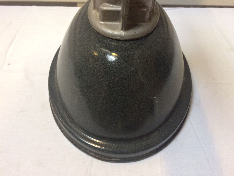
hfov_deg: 61.7
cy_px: 88
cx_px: 117
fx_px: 196
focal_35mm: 29
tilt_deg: -50.7
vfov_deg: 48.2
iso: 200
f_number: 2.2
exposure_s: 1/33
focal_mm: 4.15
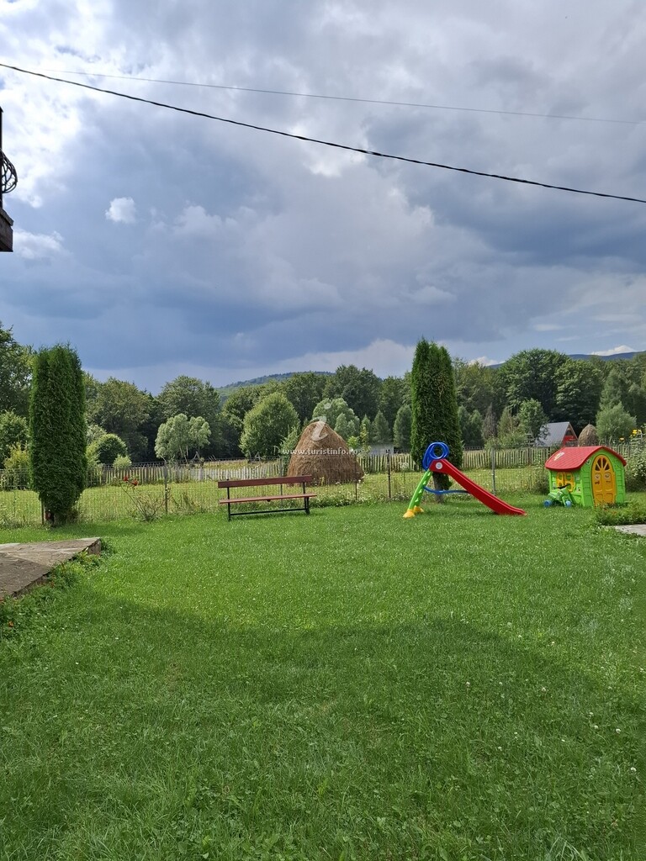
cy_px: 430
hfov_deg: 58.9
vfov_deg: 73.9
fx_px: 572
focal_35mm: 23
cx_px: 323
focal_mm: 5.54
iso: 50
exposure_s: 1/2618
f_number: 1.8
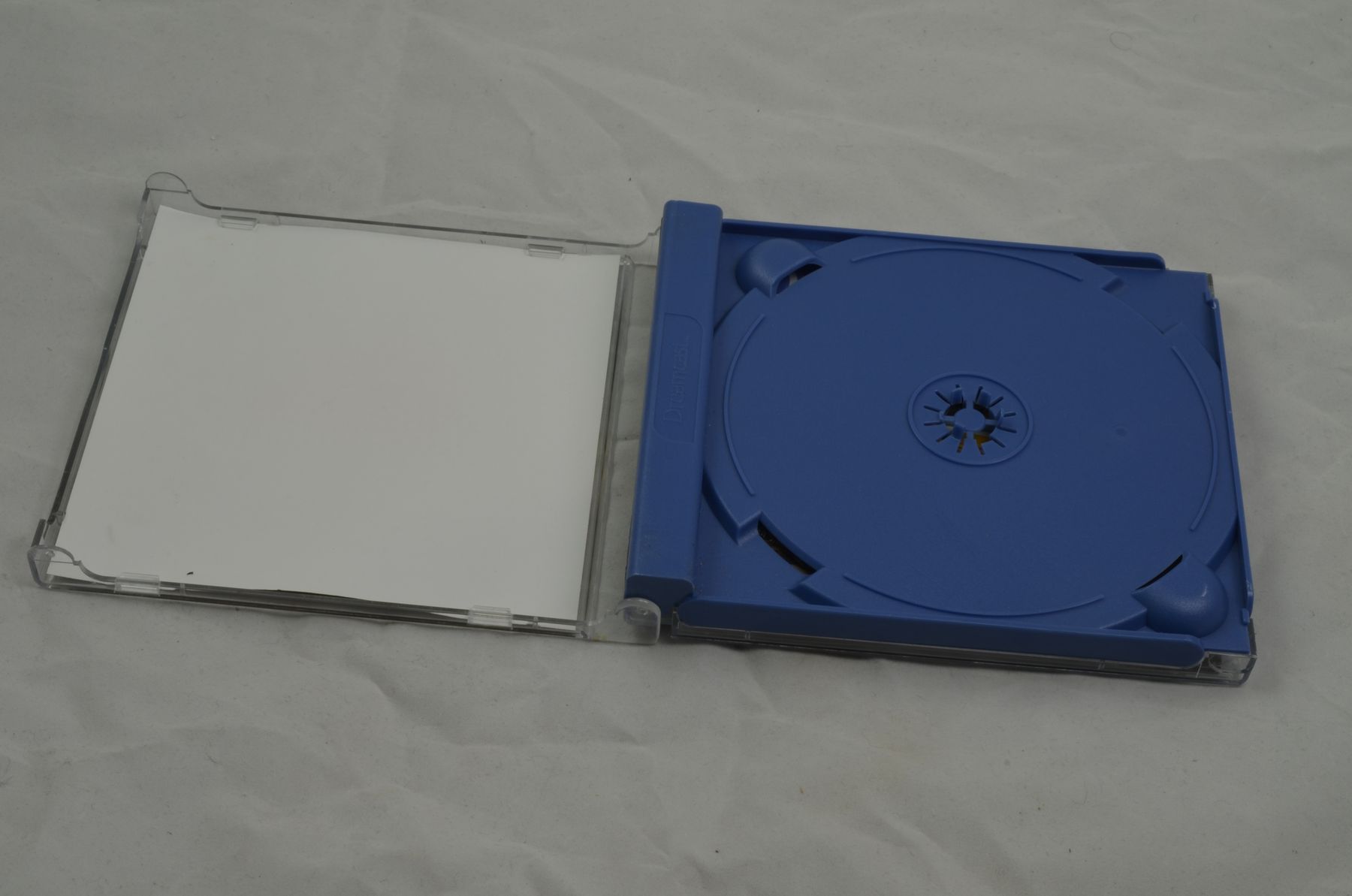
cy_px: 448
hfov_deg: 33.5
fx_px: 2249
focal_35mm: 60
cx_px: 676
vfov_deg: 22.5
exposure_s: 1/3
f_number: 20
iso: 100
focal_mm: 40
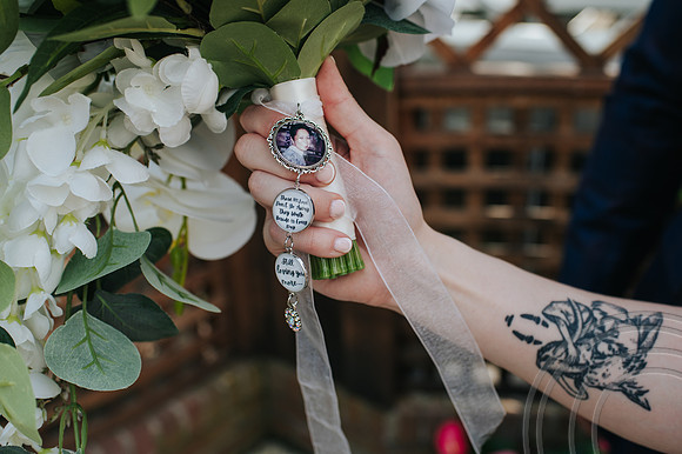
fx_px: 663
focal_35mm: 35
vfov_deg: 37.8
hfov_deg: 54.5
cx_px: 341
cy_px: 227
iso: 250
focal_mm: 35
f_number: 3.5
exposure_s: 1/640
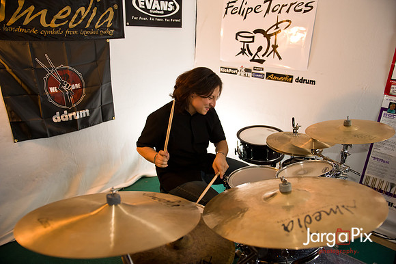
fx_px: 264
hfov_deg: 73.8
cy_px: 132
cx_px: 198
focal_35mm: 24
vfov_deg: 53.1
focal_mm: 24
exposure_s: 1/125
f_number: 3.2
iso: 1600
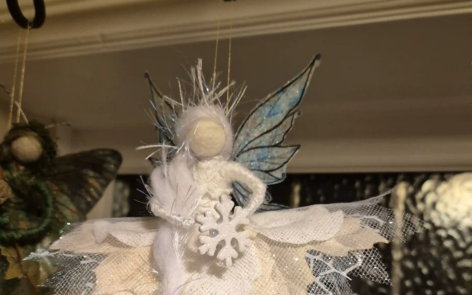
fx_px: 425
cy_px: 247
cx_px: 233
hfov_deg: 58.1
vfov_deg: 36.6
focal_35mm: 33
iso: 800
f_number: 1.8
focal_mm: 5.4
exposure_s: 1/100
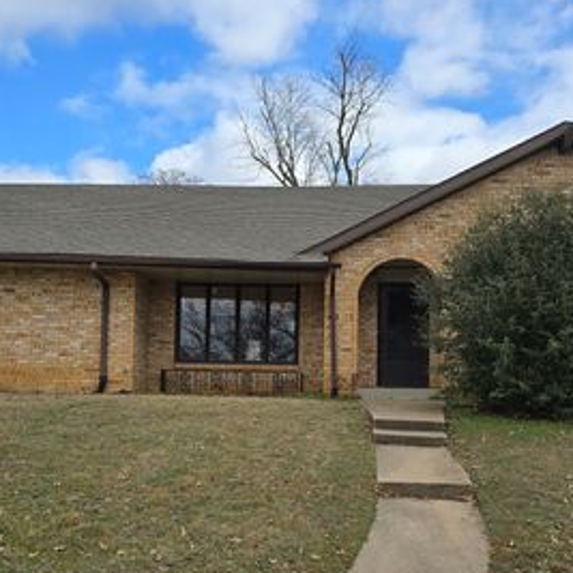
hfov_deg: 43.8
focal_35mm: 38
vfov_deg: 43.5
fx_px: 712
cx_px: 260
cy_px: 355
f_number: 1.7
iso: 12
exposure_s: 1/525
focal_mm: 6.3
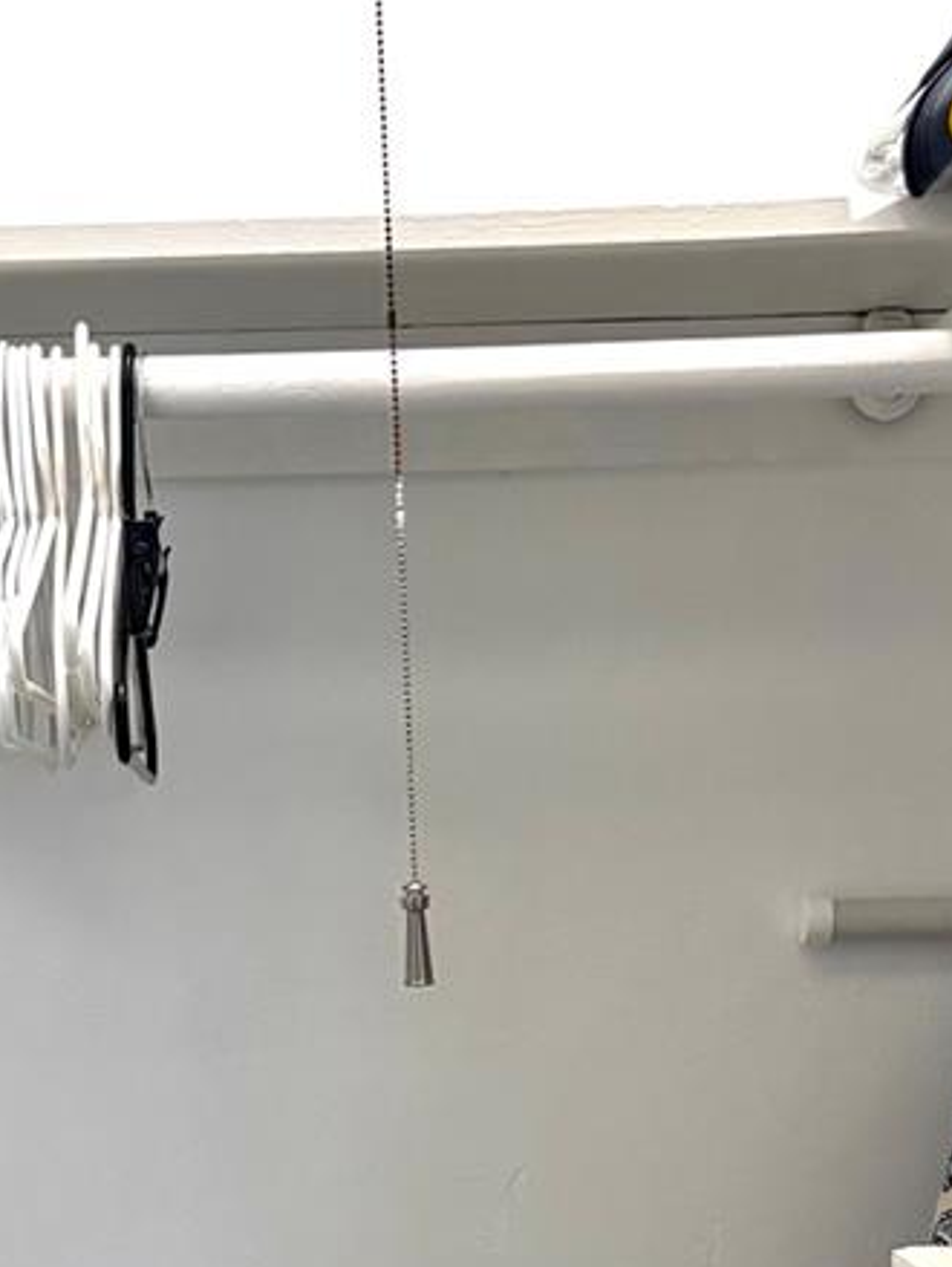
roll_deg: +0.2
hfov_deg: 20.5
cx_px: 159
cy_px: 1232
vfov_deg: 26.1
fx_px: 2600
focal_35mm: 71
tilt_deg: -8.3
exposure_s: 1/120
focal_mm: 5.96
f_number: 1.6
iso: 125
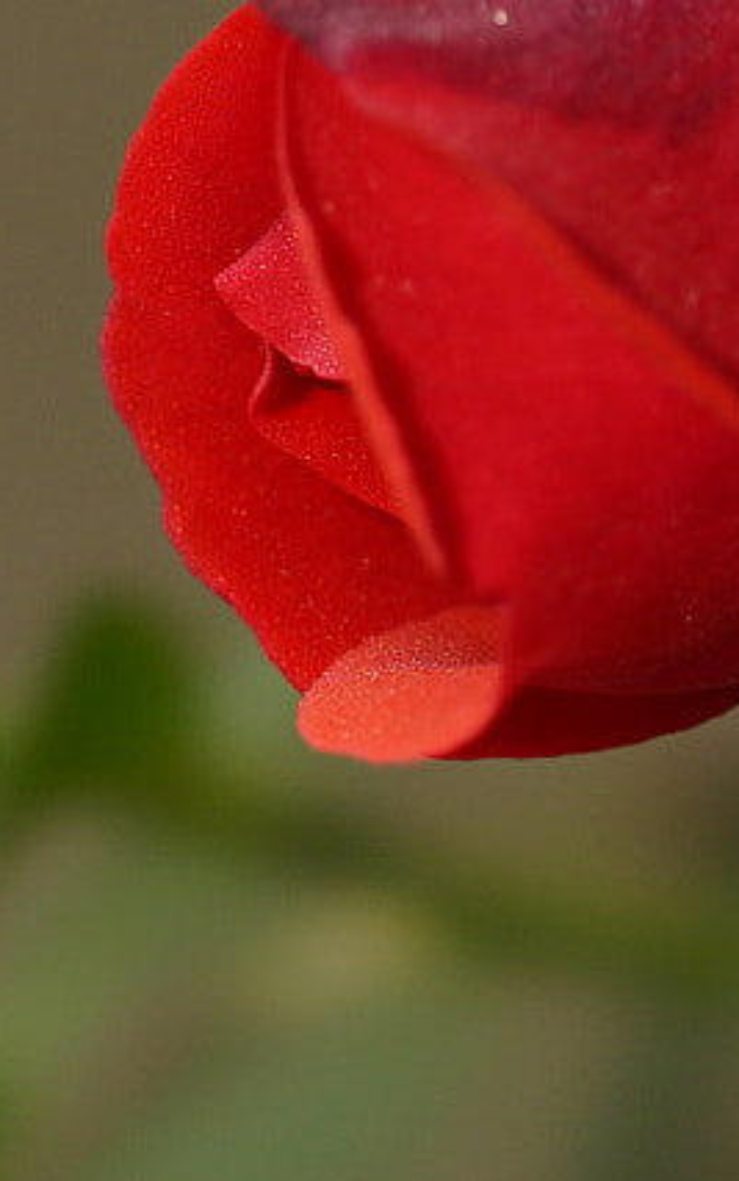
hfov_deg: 3.4
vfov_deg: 5.5
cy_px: 545
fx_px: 12306
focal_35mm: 382
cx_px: 368
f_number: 5.6
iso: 125
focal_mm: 100
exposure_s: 1/100
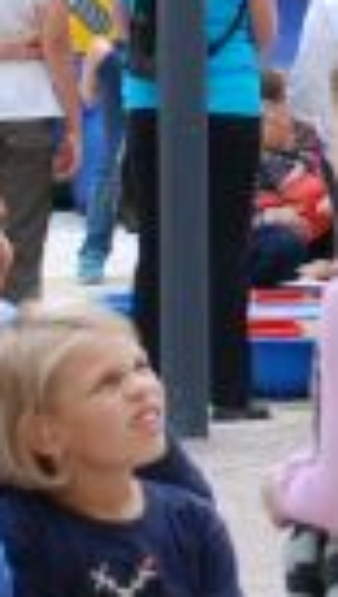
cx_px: 622
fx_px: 6315
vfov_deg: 5.4
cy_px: -6
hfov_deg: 3.1
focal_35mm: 398
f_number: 5.6
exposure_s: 1/125
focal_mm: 35
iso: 100
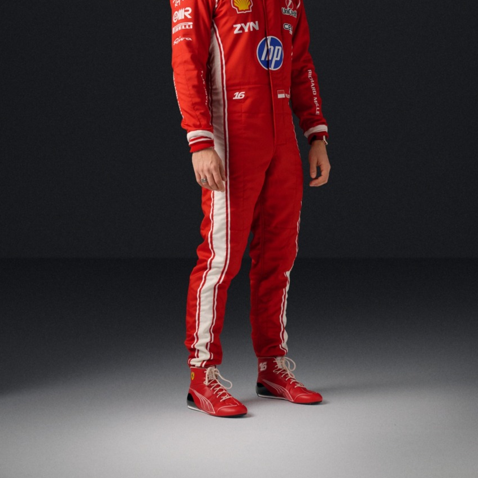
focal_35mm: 90
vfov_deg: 19.2
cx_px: 240
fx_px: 1406
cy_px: 137
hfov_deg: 19.3
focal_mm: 70
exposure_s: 1/160
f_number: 5
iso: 500
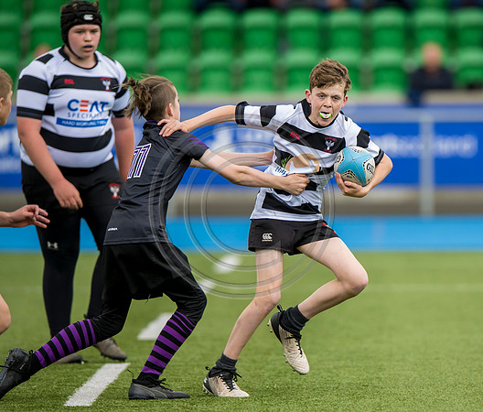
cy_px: 223
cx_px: 341
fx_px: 7757
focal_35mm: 529
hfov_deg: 3.6
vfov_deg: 3.0
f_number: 4
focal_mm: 400
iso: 500
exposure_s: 1/1250
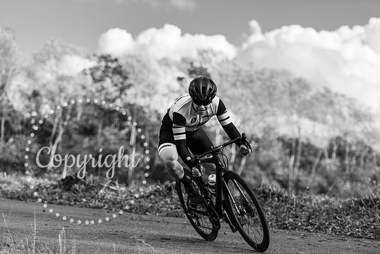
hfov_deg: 20.0
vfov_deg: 13.4
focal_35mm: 102
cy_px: 127
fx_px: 1077
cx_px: 190
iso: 160
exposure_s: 1/2000
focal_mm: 102
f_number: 2.8
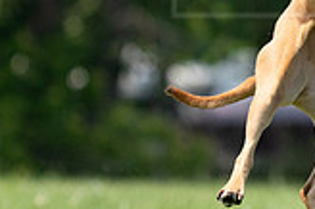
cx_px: 355
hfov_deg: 1.6
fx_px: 11215
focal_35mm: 1283
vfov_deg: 1.1
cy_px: -12
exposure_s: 1/4000
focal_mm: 362
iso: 1250
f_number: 6.3
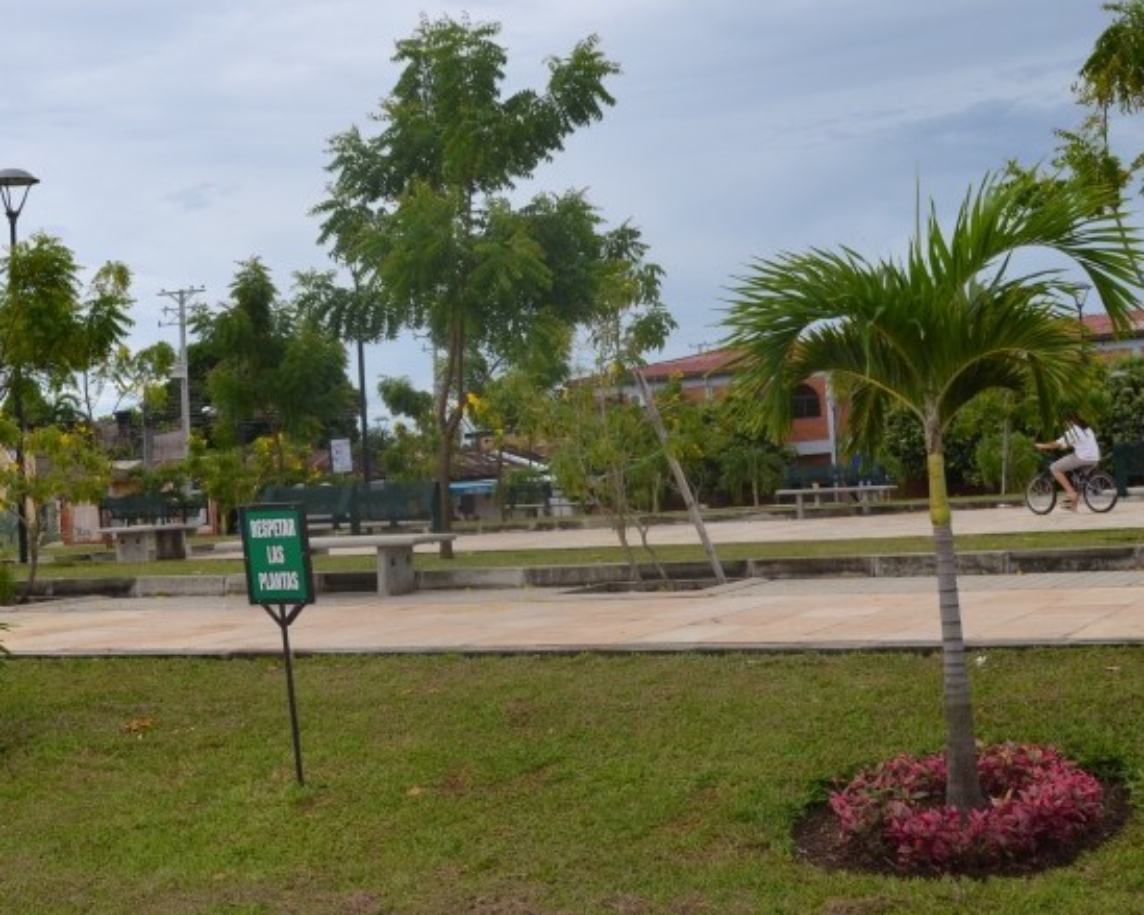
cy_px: 222
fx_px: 2133
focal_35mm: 63
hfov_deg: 29.7
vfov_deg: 23.9
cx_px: 348
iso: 100
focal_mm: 24
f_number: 8
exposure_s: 1/250
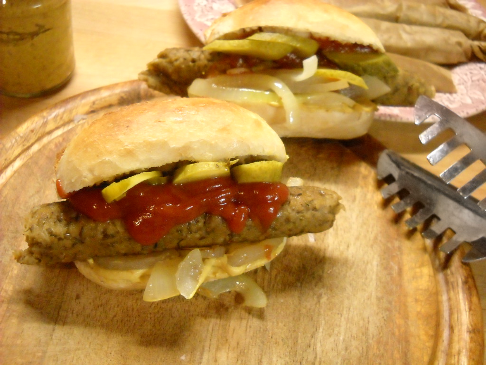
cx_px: 243
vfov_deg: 35.1
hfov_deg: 45.8
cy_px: 182
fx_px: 576
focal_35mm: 41
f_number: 3.1
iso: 800
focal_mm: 6.72
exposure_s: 1/42
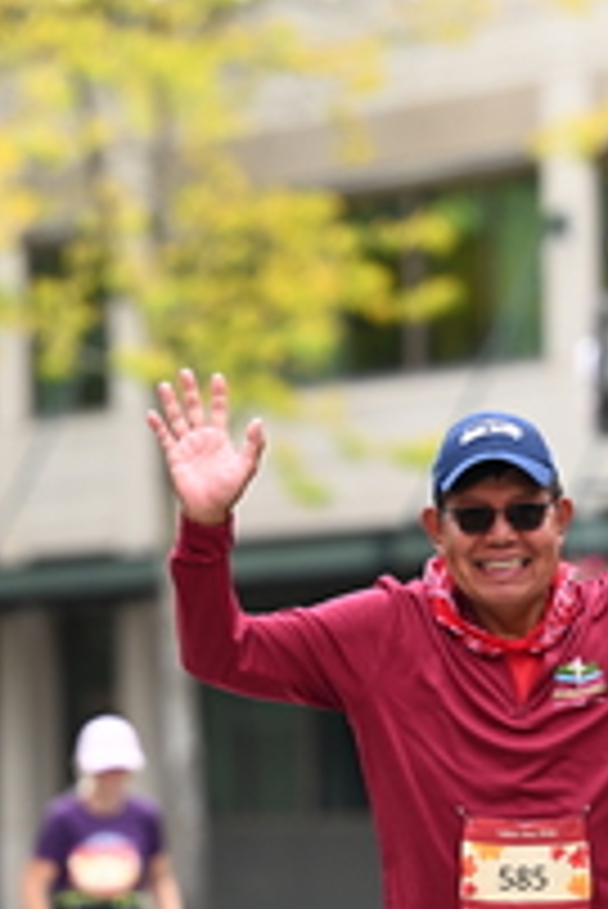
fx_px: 9635
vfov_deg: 5.4
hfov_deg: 3.6
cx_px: 299
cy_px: 652
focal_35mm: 381
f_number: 2.8
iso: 400
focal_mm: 140
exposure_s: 1/1000
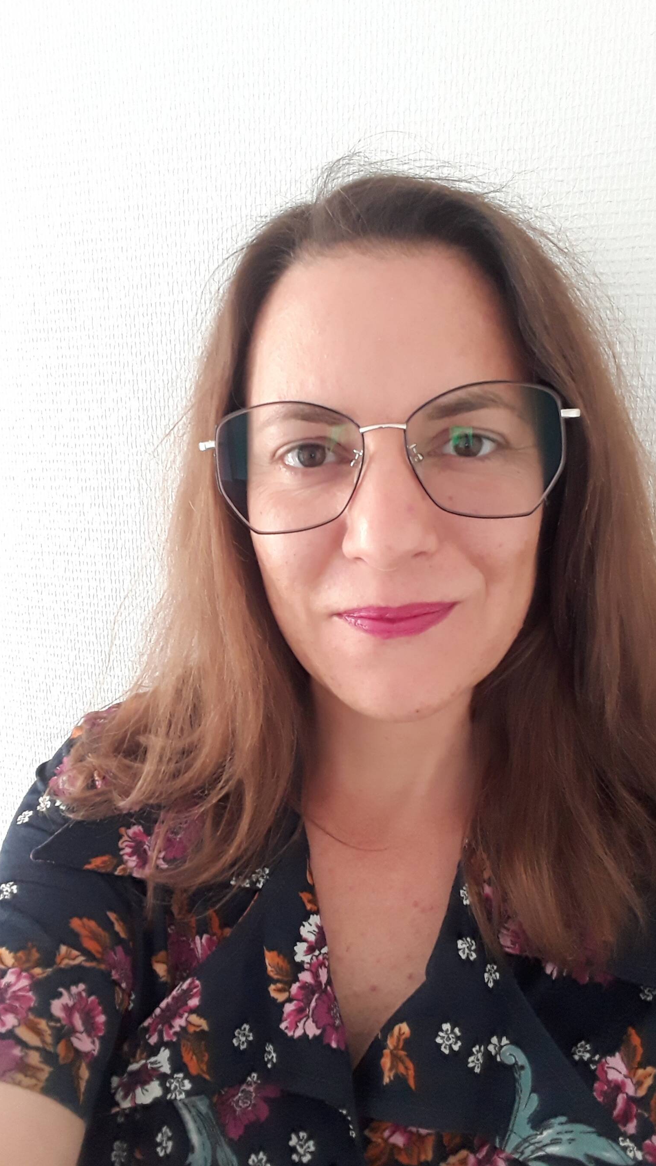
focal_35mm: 34
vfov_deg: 58.0
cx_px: 328
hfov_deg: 34.7
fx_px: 1051
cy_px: 585
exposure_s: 1/25
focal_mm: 2.91
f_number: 1.9
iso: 200
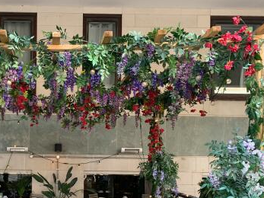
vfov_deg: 29.4
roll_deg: -0.9
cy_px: 164
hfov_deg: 38.2
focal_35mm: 48
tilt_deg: +1.5
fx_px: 366
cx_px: 54
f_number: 1.8
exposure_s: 1/121
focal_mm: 4.25
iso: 40
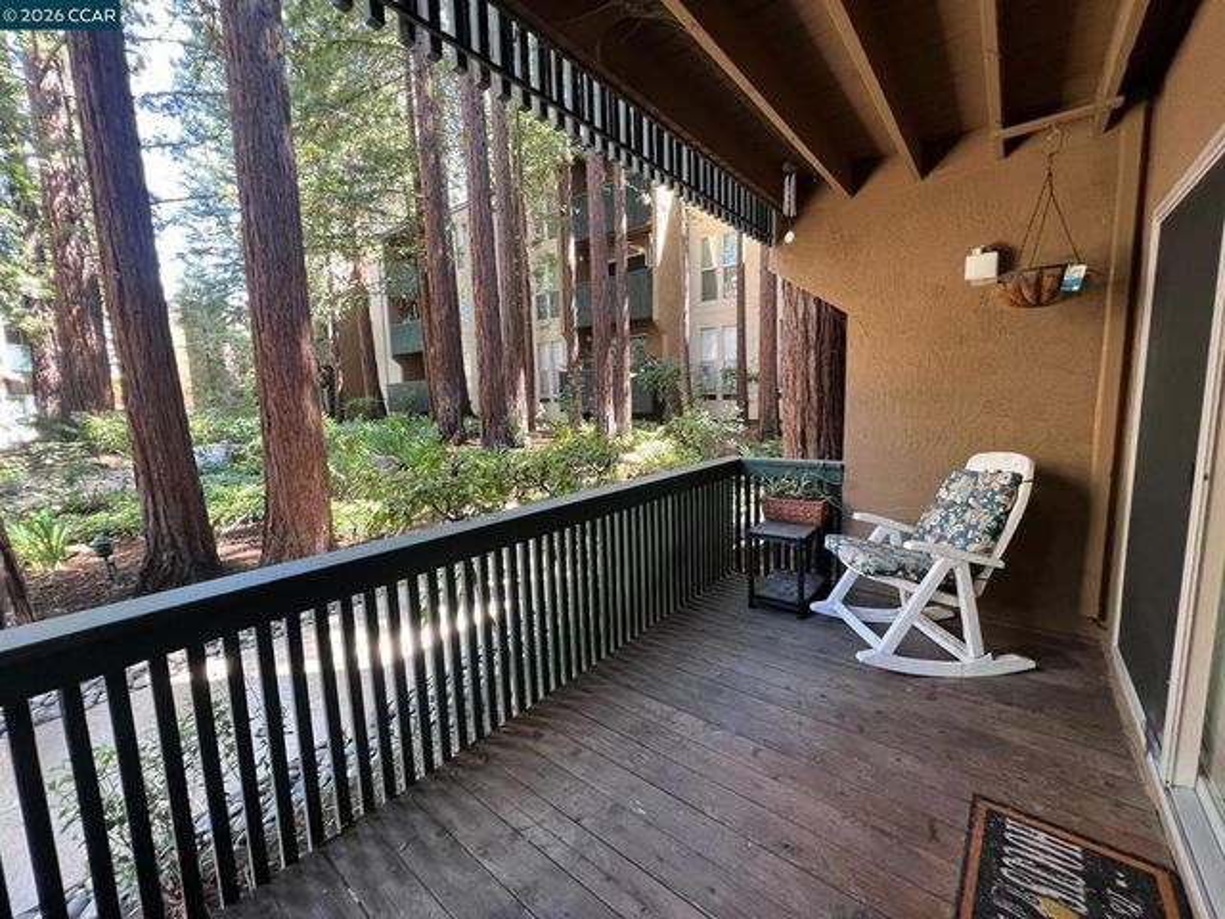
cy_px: 460
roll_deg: +1.9
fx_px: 460
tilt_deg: -7.4
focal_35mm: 13
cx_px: 612
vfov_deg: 89.9
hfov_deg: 106.2
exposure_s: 1/86
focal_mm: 1.57
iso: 250
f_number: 1.8
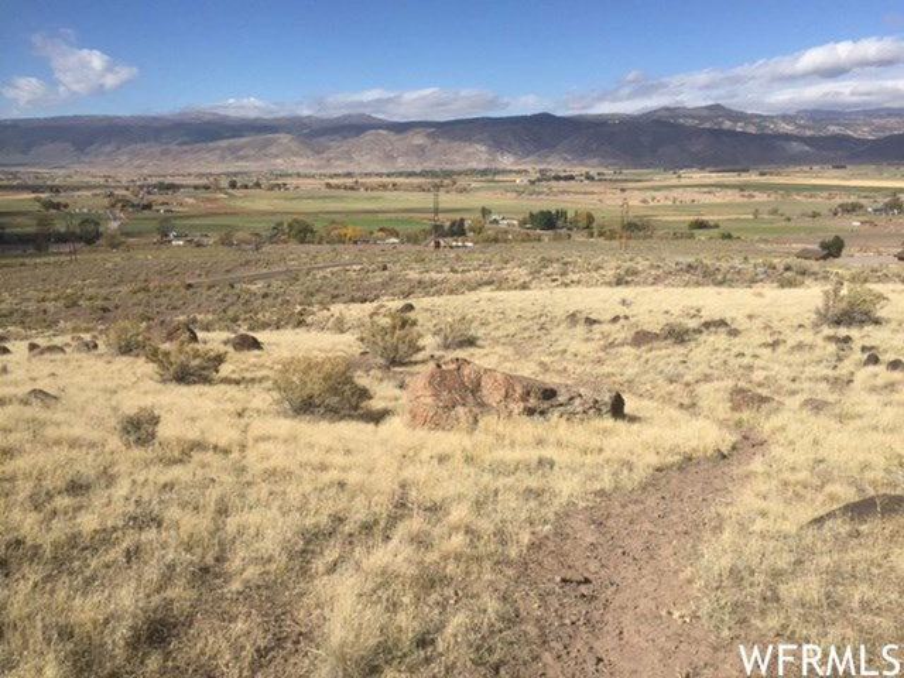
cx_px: 452
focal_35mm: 29
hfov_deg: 61.7
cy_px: 339
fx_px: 757
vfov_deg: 48.2
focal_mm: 4.15
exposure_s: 1/3300
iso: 32
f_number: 2.2
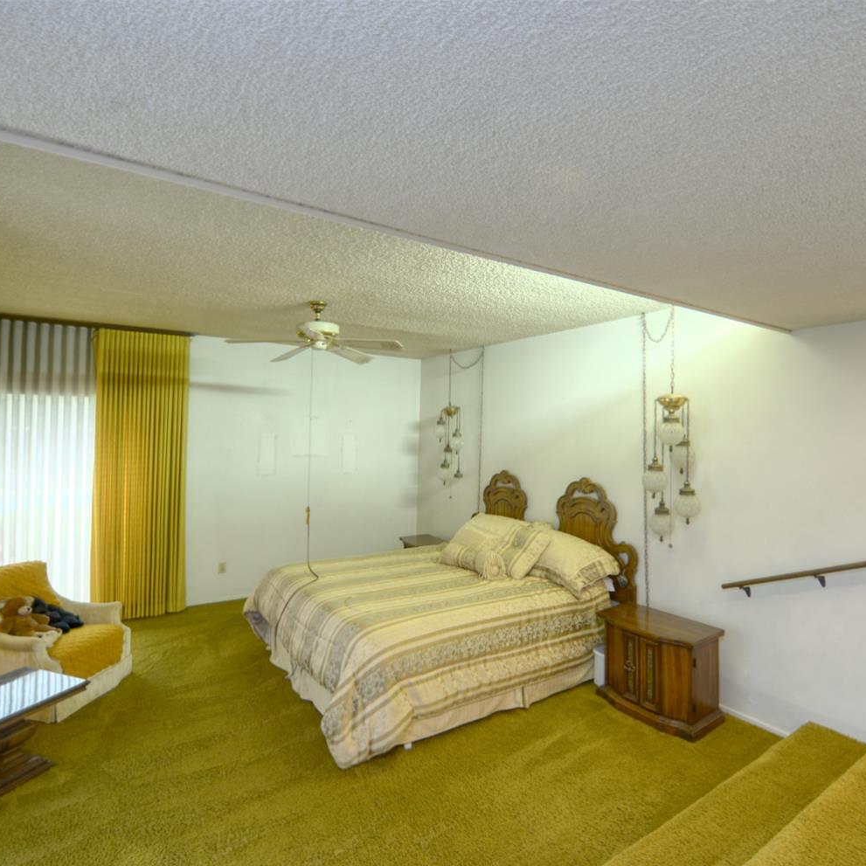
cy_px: 436
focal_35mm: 18
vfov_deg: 80.7
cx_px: 462
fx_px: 509
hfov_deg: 80.6
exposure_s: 1/2.5
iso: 400
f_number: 10
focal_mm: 14
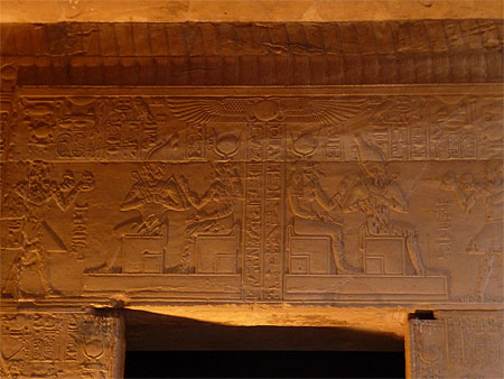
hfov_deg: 20.4
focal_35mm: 96
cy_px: 190
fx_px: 1398
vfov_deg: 15.4
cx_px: 252
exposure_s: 1/8
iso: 400
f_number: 4.7
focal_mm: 16.3
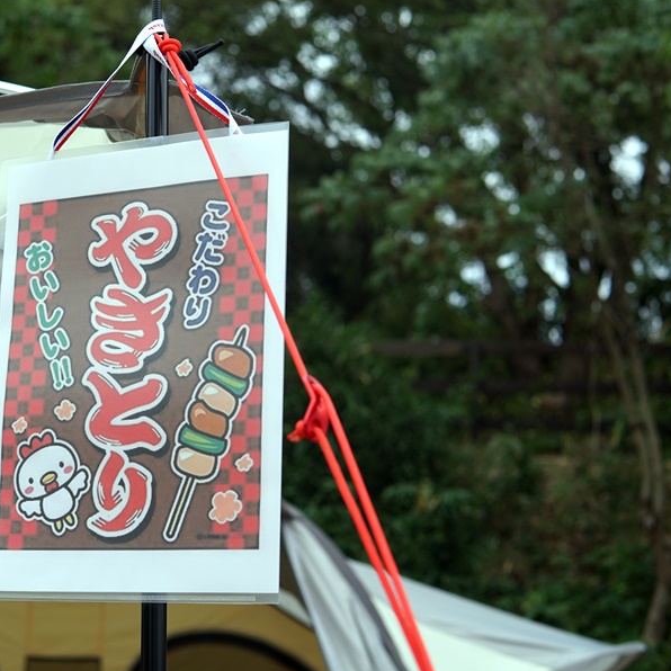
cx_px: 127
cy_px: 329
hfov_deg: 25.6
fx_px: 1447
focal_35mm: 66
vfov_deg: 26.1
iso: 160
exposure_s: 1/160
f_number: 4
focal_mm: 30
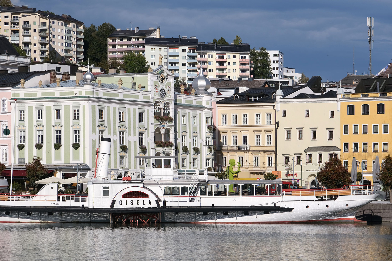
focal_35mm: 121
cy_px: 130
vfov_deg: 11.3
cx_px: 195
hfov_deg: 16.9
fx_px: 1317
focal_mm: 80
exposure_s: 1/850
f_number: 7.1
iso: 160
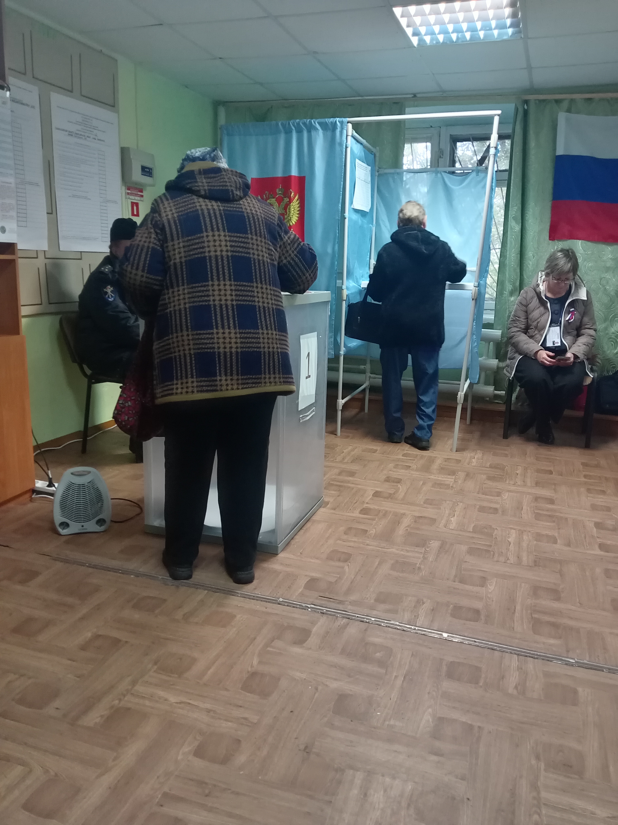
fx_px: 643
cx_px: 309
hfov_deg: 51.3
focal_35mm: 27
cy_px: 412
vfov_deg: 65.3
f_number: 1.8
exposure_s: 1/20
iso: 1484
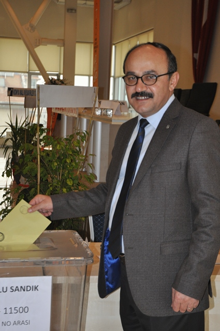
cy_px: 166
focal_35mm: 66
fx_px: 607
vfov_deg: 30.5
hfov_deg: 20.6
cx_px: 110
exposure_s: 1/60
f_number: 4.2
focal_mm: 44
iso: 800
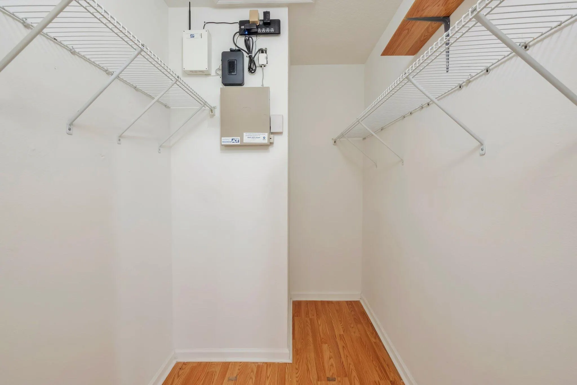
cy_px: 192
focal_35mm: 15
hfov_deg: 100.4
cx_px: 288
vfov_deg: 77.3
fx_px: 240
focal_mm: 10
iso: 800
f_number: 8
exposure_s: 1/13
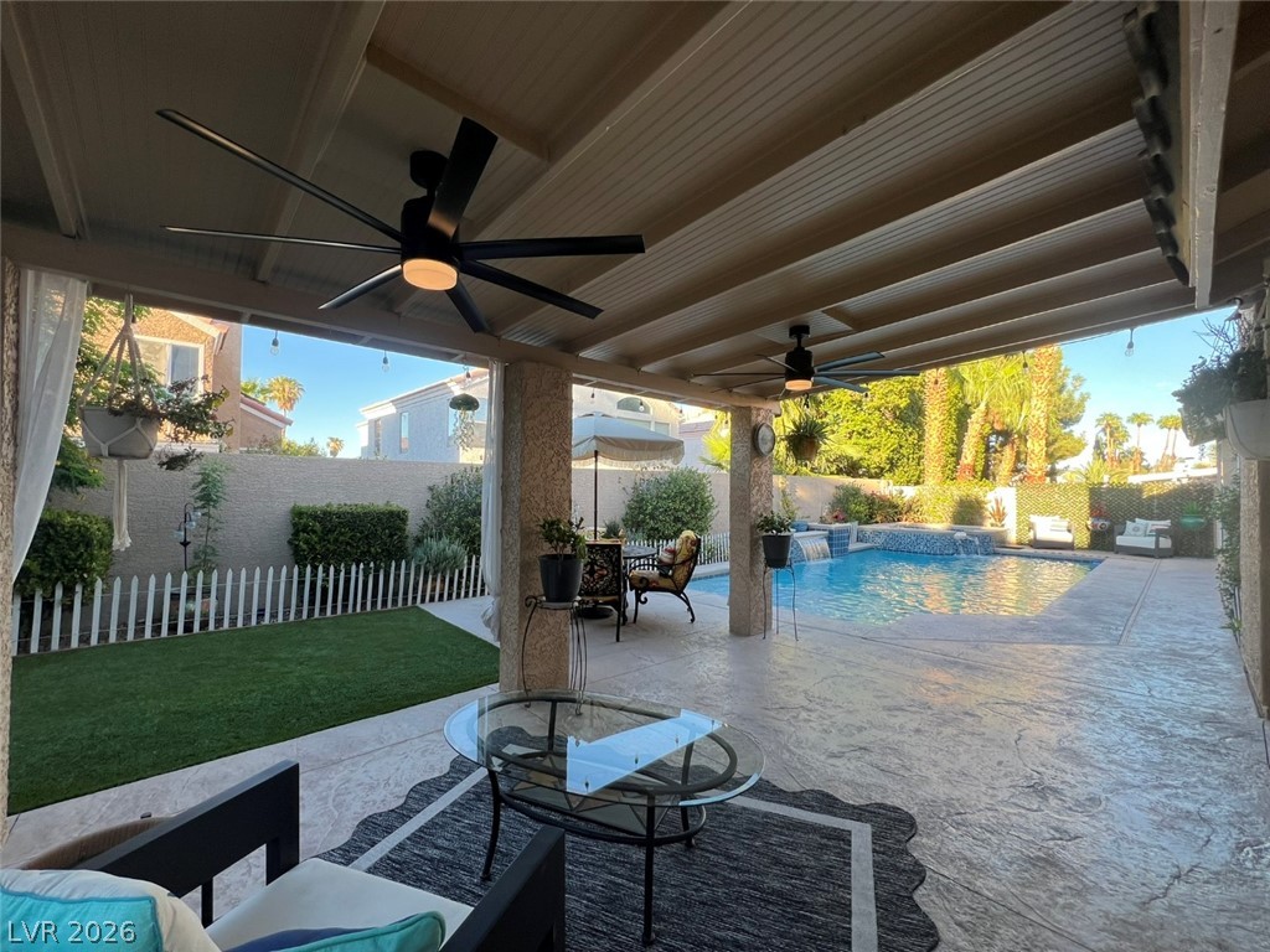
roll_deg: -0.5
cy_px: 476
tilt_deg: +0.5
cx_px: 635
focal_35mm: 13
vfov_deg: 89.9
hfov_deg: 106.2
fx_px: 477
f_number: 1.8
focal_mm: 1.57
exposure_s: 1/100
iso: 32
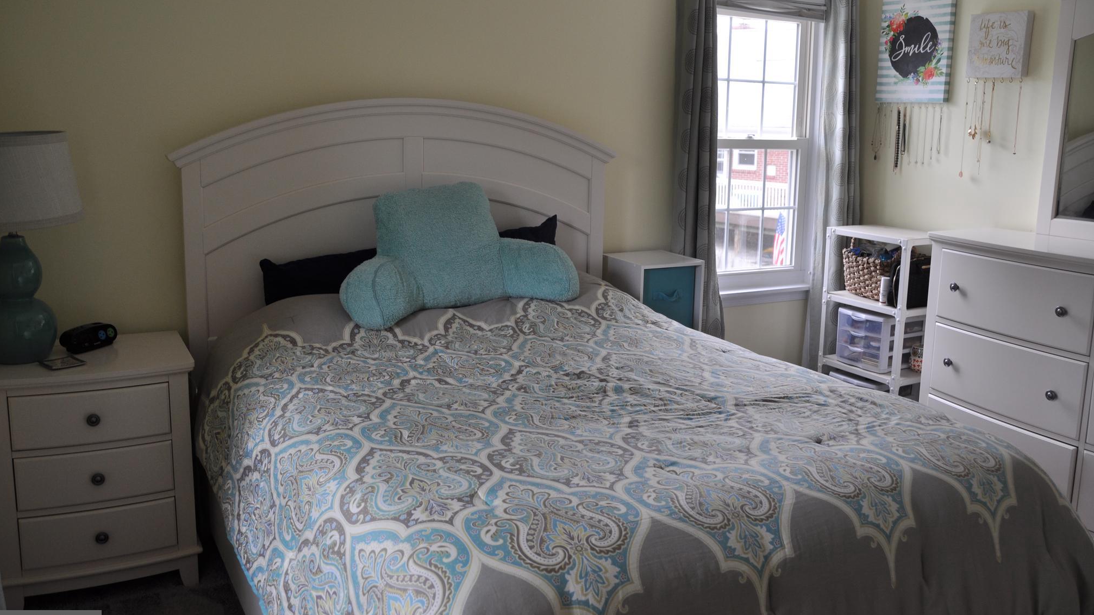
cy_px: 280
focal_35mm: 34
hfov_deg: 58.7
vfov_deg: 35.1
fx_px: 973
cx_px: 538
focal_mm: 21
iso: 200
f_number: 5
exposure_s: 1/100
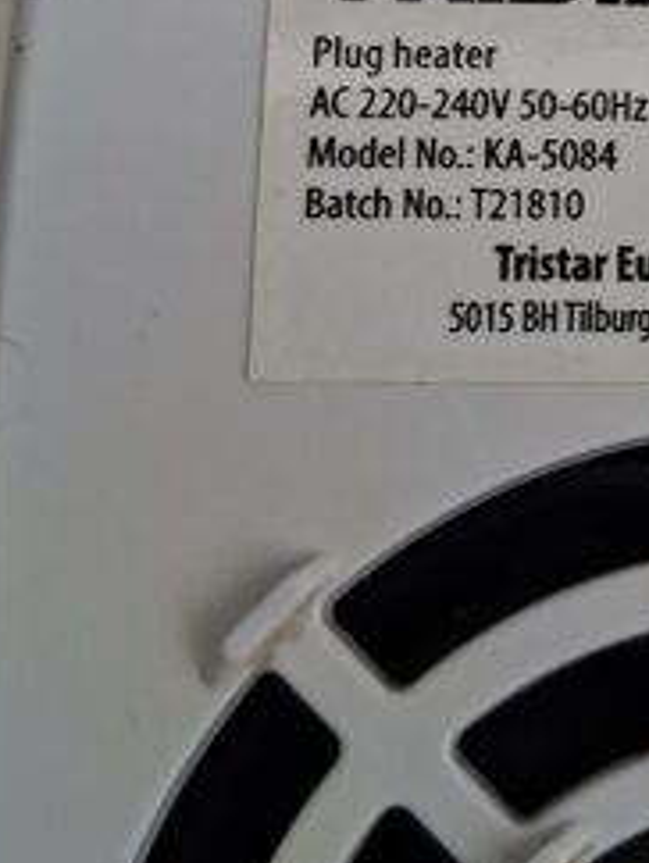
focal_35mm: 76
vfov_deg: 24.3
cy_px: -25
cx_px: 795
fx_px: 1897
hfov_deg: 18.3
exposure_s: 1/176
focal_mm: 5.54
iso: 50
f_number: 1.8
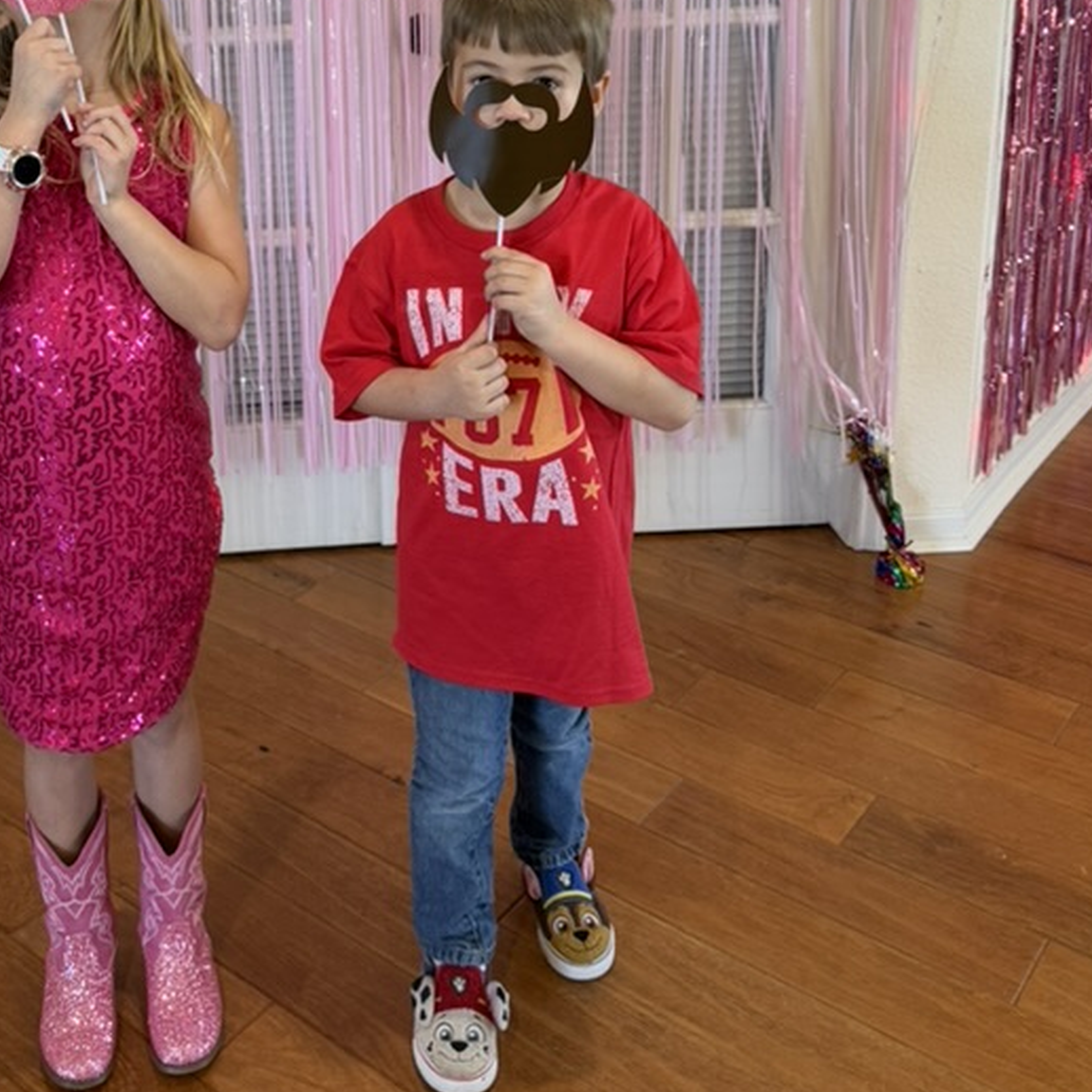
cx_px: 344
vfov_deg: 37.7
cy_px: 137
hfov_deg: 39.4
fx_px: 1499
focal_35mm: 42
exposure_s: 1/60
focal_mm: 6.76
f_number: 1.78
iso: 160
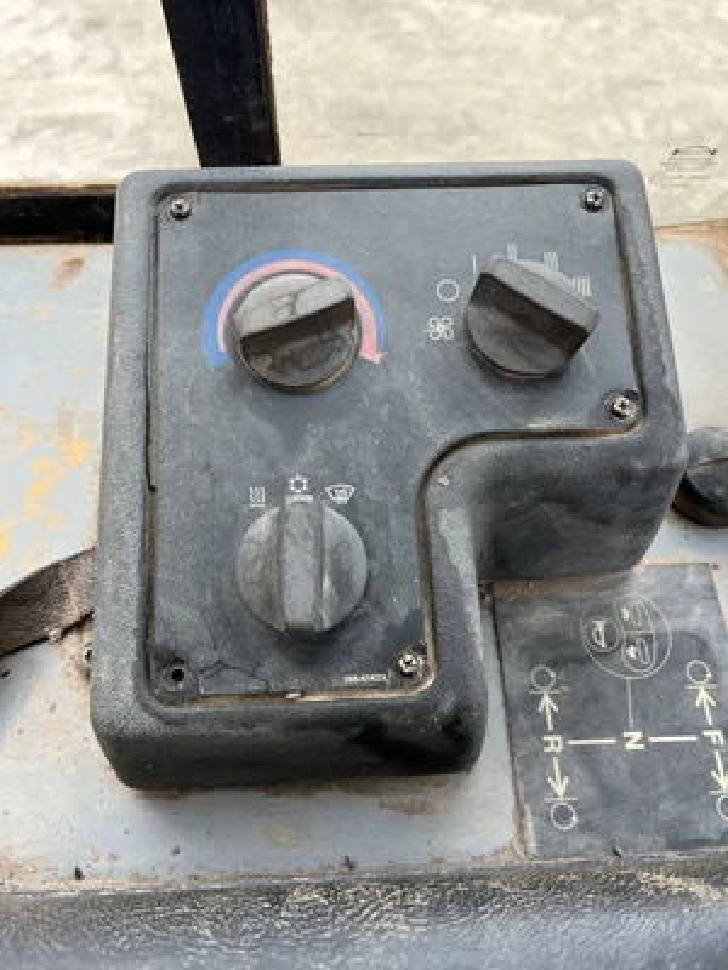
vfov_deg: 67.3
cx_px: 364
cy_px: 485
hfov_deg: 53.1
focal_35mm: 26
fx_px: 729
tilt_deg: -61.6
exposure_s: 1/121
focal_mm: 5.1
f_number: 1.6
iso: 80
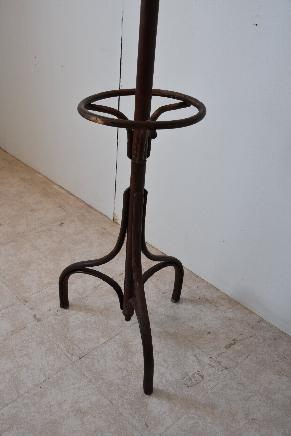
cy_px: 218
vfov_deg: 55.1
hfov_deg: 38.4
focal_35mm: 34
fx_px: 418
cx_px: 146
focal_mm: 23
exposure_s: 1/100
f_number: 5
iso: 800
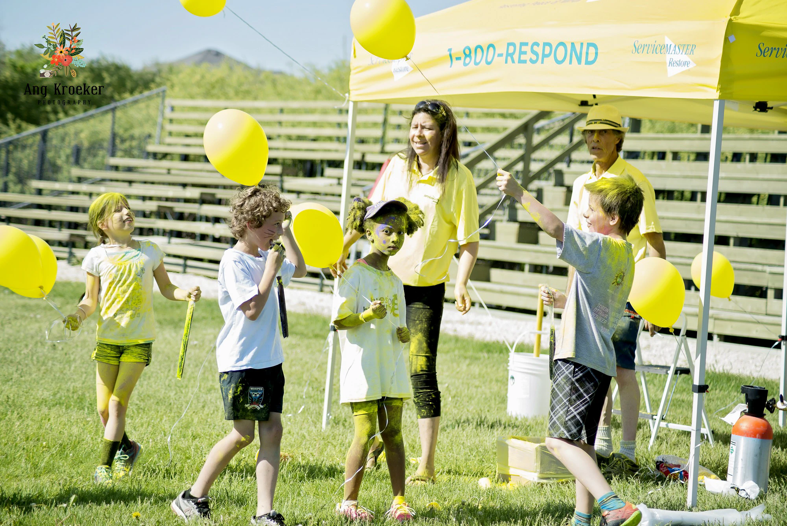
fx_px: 2296
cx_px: 394
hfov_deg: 19.4
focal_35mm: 105
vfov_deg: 13.1
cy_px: 263
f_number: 4
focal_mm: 105
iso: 400
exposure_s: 1/1000
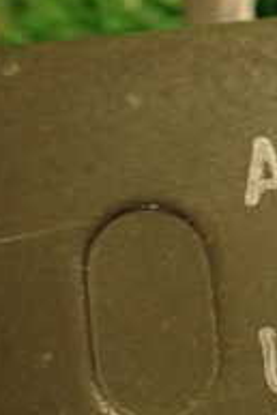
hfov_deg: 12.6
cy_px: 301
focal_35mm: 97
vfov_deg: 20.9
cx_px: 528
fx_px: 1117
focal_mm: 5.4
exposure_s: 1/30
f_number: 2.3
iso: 320
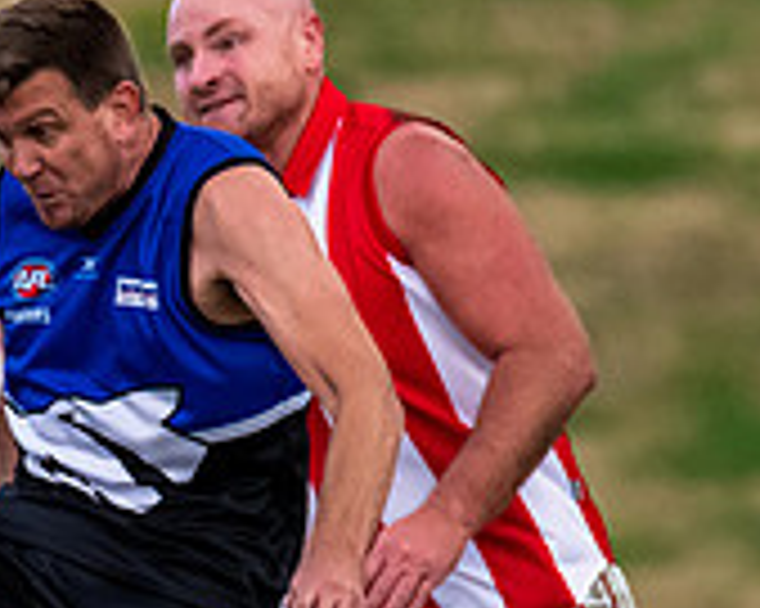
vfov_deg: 0.6
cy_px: 616
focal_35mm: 2529
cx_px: -309
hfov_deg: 0.8
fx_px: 56852
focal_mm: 600
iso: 2500
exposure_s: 1/1600
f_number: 6.3
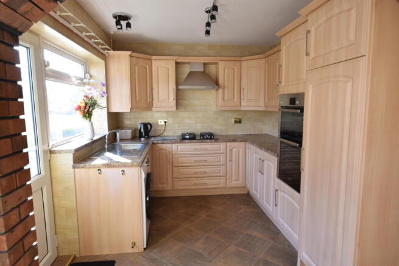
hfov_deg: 81.2
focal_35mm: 21
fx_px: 233
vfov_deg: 59.5
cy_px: 133
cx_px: 200
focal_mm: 14
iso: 800
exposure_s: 1/80
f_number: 7.1
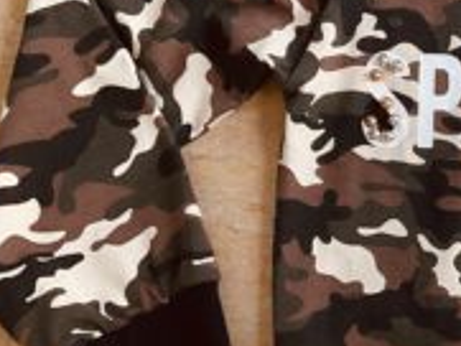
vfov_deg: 15.4
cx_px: 660
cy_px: 210
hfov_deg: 18.5
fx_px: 1279
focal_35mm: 96
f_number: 1.8
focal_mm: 3
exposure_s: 1/120
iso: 50
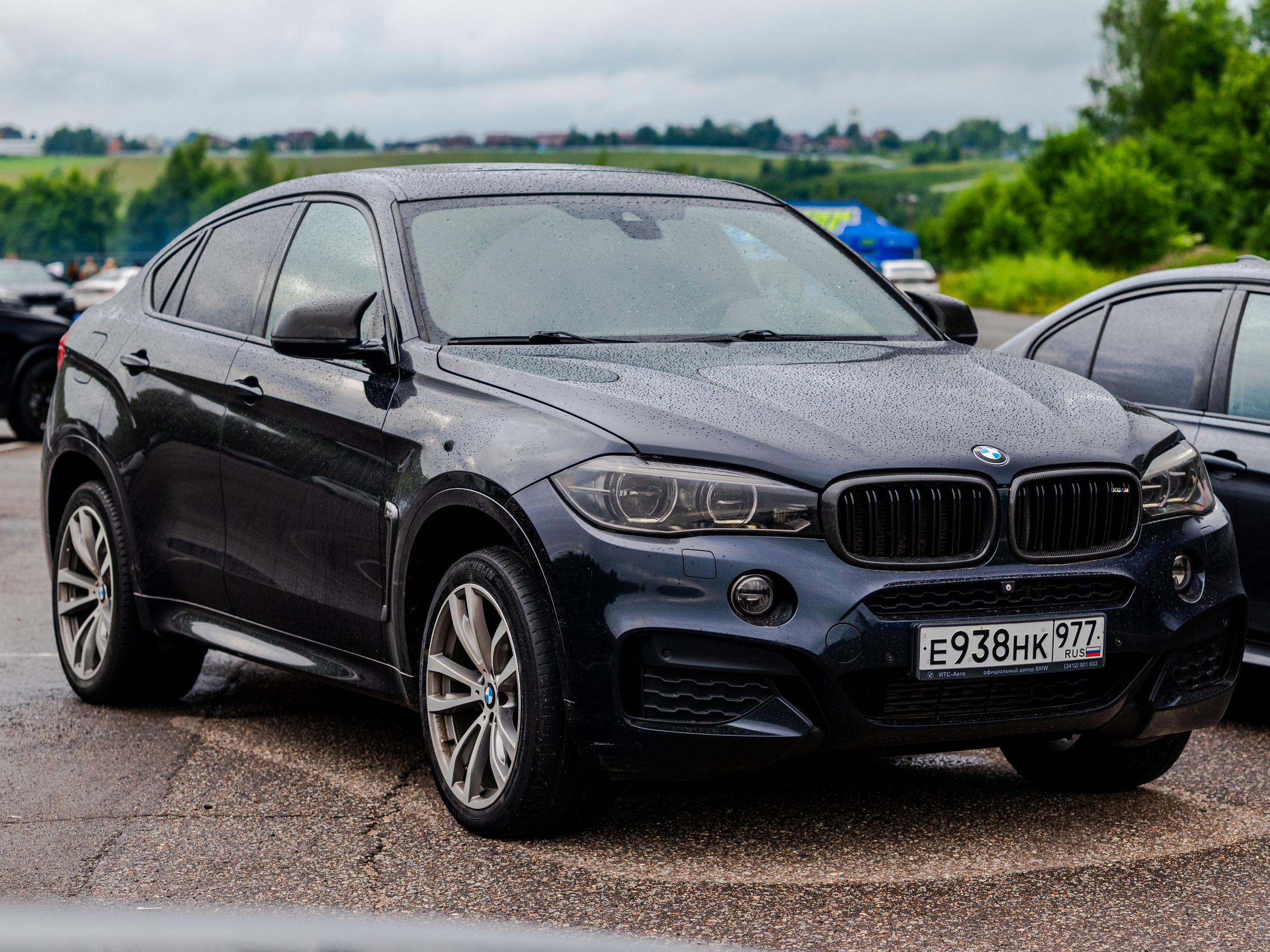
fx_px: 3522
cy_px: 490
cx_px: 680
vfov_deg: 15.4
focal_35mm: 96
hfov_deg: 20.4
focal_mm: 85
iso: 640
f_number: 4
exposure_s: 1/250
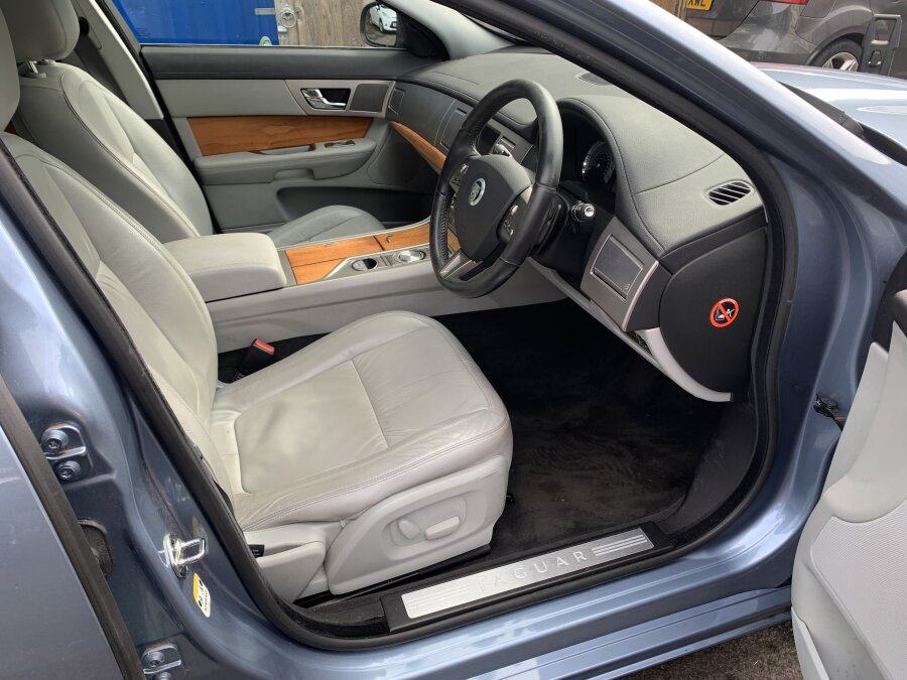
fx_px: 681
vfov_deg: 53.1
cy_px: 340
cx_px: 454
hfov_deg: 67.3
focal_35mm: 26
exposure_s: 1/169
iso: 25
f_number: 1.8
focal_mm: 4.25
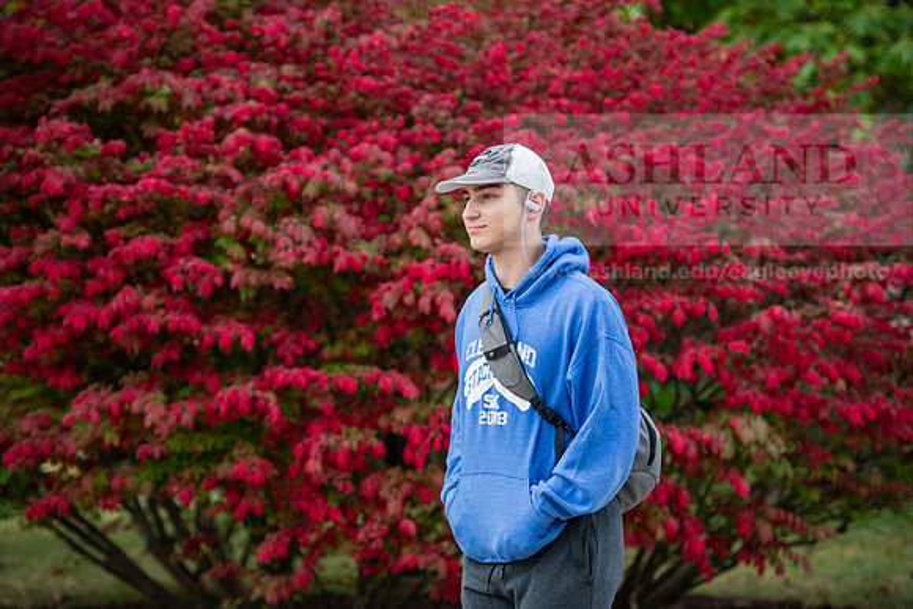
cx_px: 456
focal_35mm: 110
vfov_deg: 12.5
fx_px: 2790
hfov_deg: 18.6
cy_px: 304
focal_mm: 110
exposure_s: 1/500
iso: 160
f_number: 2.8
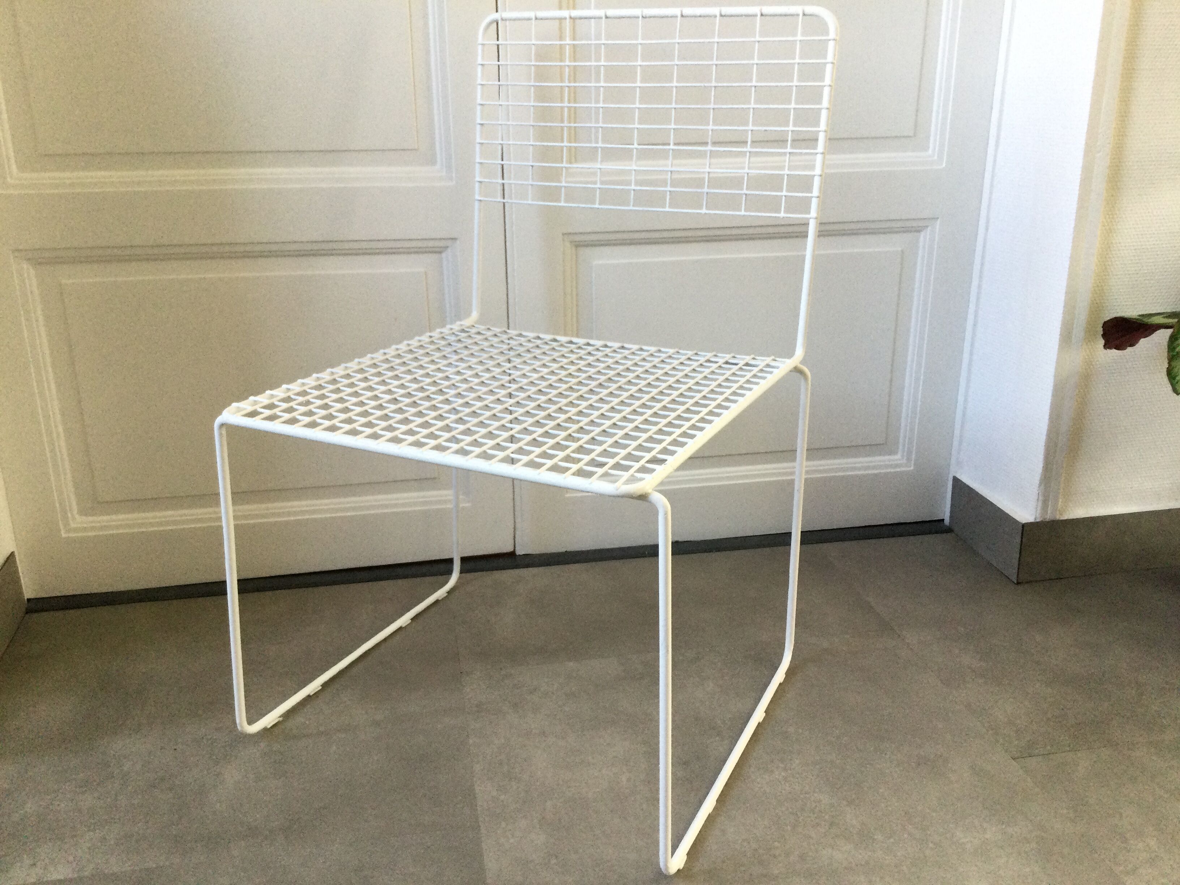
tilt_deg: -19.6
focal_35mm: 31
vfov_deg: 45.4
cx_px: 590
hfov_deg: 58.4
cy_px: 442
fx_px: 1057
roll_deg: -0.8
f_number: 2.4
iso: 64
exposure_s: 1/33
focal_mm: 3.3
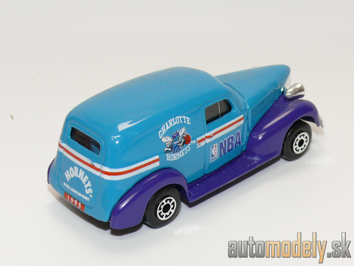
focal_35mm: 102
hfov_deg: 19.3
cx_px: 177
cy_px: 133
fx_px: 1043
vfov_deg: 14.5
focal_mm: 13.4
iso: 100
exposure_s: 1/30
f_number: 4
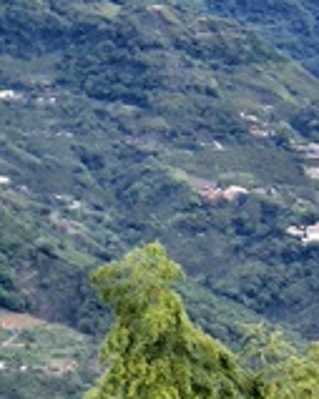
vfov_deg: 11.8
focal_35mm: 160
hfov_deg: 8.9
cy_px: -103
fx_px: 1890
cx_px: -374
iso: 50
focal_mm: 4.32
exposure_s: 1/1404
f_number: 1.7
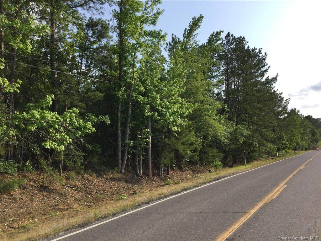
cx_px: 160
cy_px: 120
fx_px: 287
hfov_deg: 58.4
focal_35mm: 31
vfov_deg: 45.4
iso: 25
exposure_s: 1/959
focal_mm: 3.3
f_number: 2.4
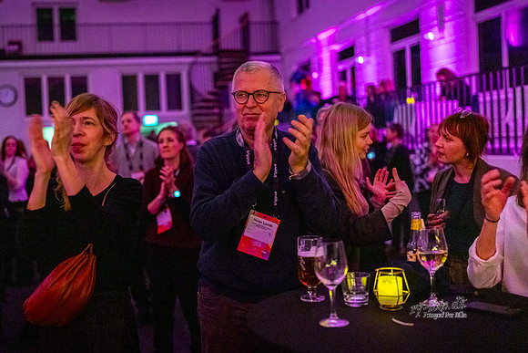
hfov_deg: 44.7
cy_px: 161
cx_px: 201
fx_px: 637
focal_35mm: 43
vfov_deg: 30.9
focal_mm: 35
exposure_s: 1/200
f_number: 1.4
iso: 6400
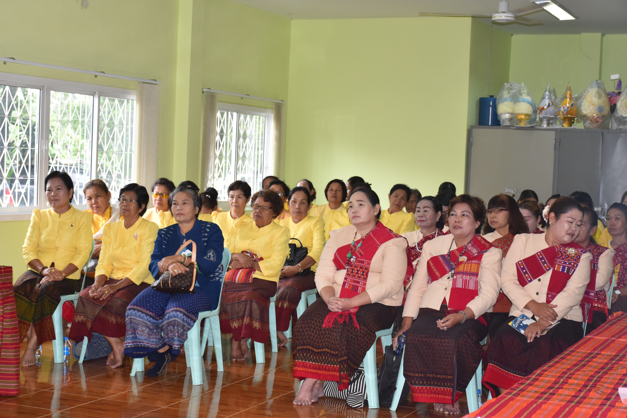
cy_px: 209
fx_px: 1097
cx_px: 314
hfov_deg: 31.9
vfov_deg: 21.6
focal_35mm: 63
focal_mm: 42
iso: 800
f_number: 5
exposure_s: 1/100
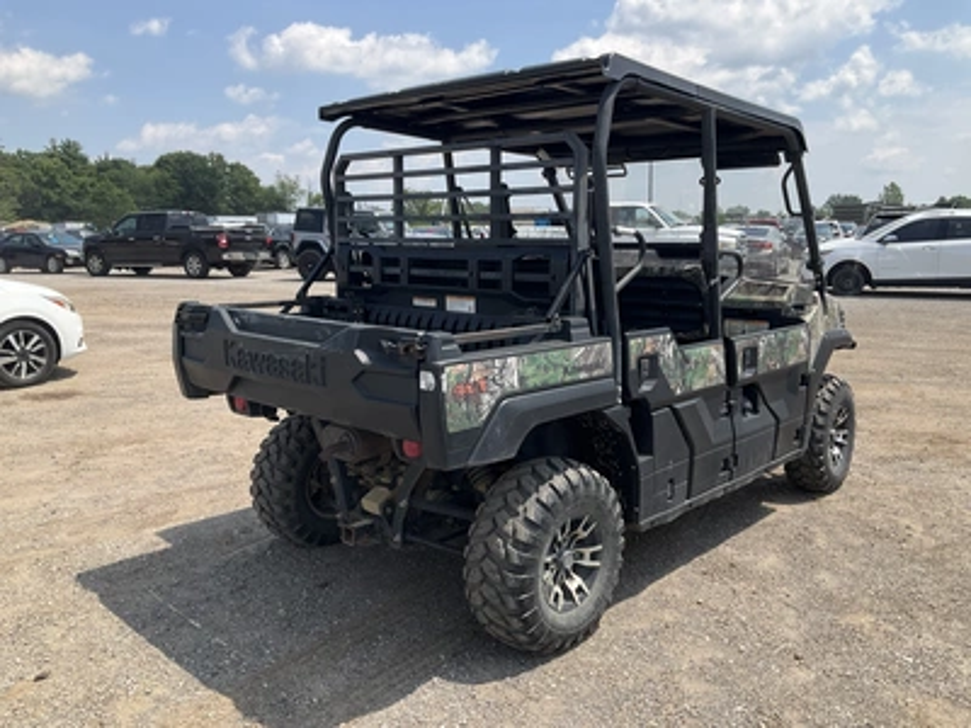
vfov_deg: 48.2
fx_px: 813
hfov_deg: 61.7
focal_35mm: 29
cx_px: 486
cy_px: 364
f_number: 1.8
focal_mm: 3
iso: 25
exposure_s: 1/1412
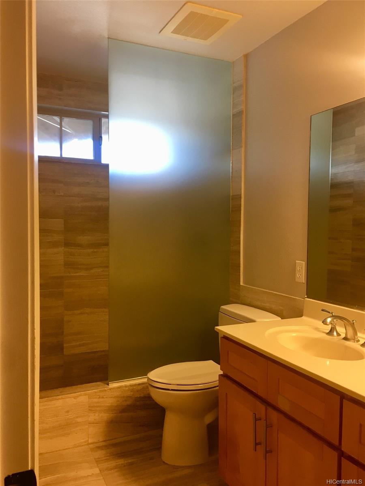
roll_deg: -0.3
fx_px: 408
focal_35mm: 29
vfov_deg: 61.7
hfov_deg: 48.2
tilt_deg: -1.7
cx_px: 182
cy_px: 243
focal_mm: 4.15
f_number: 2.2
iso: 50
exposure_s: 1/30
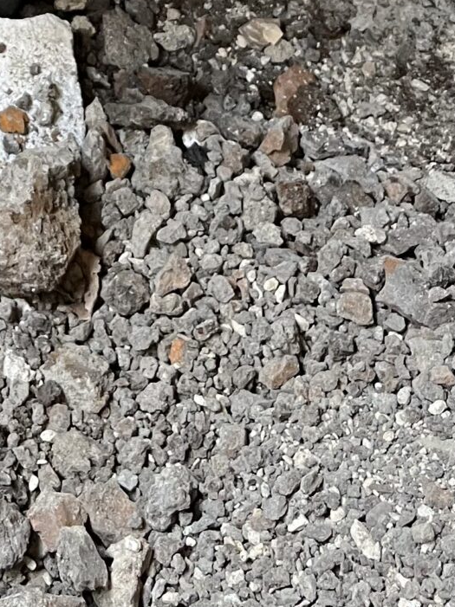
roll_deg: -1.4
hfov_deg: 14.8
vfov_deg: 17.7
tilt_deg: -40.4
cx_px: -142
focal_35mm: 95
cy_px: -395
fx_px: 1666
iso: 125
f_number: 1.6
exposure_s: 1/66
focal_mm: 5.1
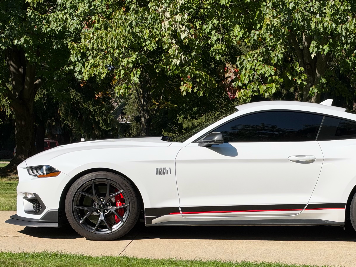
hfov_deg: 24.2
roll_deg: -1.7
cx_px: 257
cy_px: 194
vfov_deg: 18.3
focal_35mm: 80
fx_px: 823
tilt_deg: -5.5
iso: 64
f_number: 1.8
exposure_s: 1/5319
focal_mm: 6.93
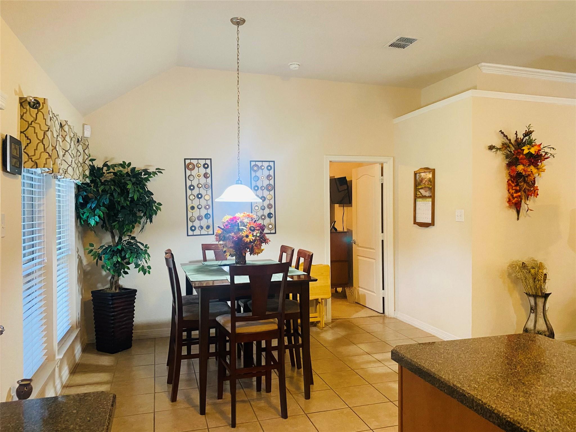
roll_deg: +0.2
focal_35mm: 26
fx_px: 433
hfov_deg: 67.3
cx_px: 288
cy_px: 216
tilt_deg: -0.2
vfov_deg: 53.1
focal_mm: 4.25
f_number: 1.8
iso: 500
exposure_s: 1/60
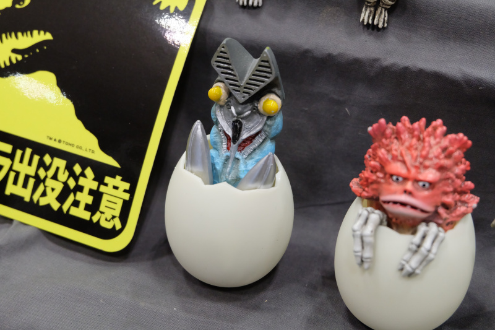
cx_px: 248
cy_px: 165
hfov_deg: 40.4
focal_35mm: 49
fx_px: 674
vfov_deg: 27.5
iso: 3200
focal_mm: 32.5
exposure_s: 1/80
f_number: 5
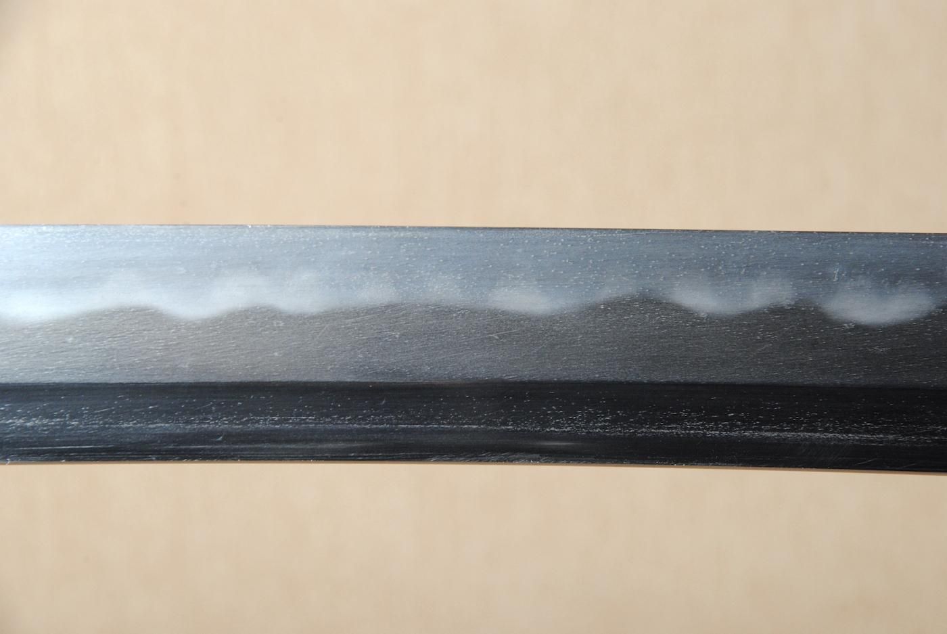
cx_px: 474
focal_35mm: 180
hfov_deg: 11.4
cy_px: 317
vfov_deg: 7.6
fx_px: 4740
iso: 400
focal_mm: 120
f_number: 11
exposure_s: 1/2
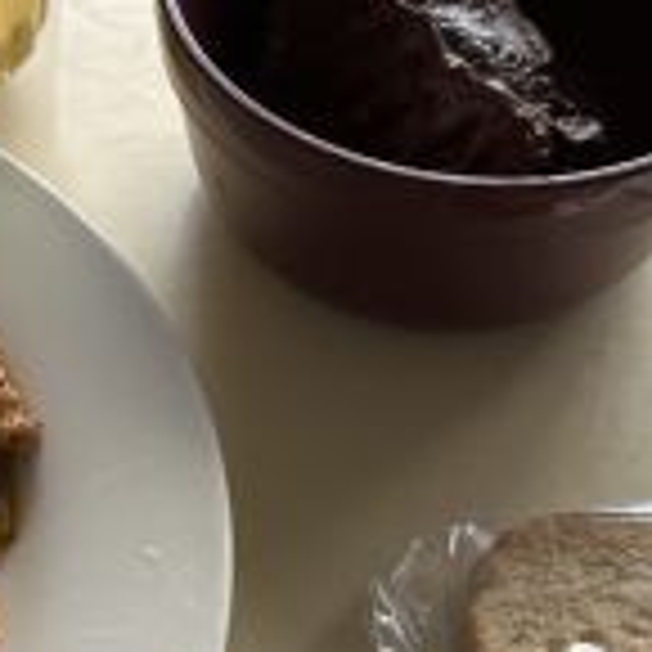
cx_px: 63
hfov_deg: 19.4
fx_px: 1875
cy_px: 432
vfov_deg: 19.7
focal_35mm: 88
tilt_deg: -52.6
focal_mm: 6.86
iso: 80
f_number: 1.78
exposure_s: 1/121
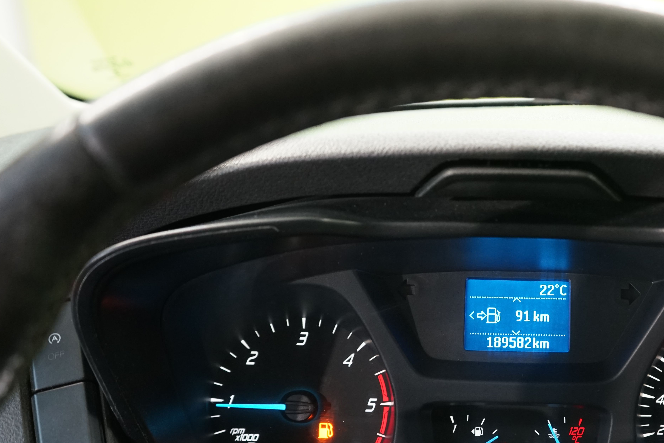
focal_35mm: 56
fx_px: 1033
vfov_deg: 23.9
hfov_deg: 34.7
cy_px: 345
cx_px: 515
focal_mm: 35
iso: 1600
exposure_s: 1/20
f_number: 4.5
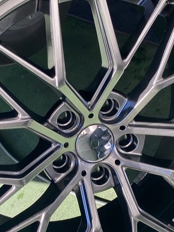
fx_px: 449
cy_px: 138
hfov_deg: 21.9
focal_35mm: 67
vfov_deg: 28.9
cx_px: 99
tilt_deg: -48.1
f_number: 1.8
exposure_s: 1/376
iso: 32
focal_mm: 4.25
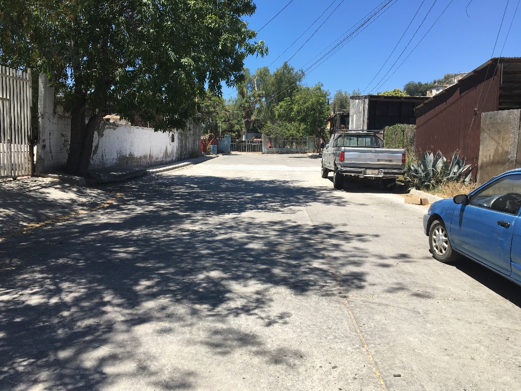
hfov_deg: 61.7
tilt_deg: -2.2
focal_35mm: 29
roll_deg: -0.7
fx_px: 436
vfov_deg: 48.2
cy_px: 196
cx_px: 260
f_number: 2.2
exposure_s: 1/962
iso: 25
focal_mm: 4.15
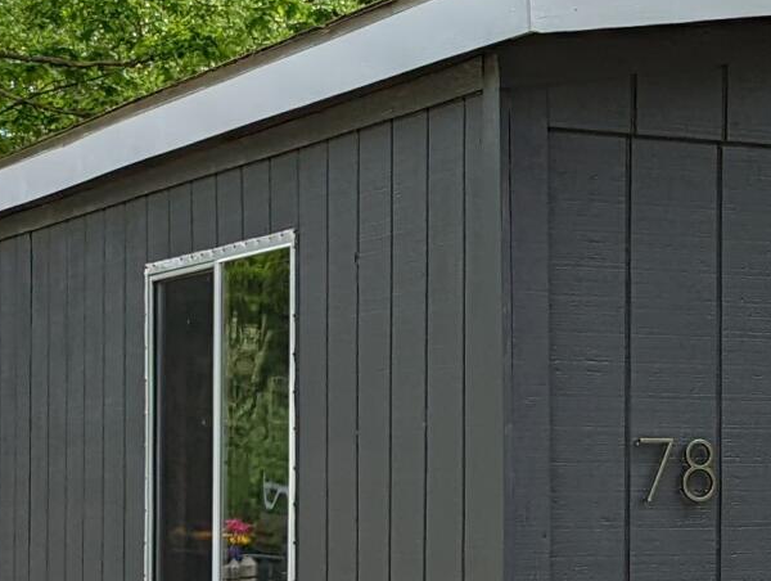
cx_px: 983
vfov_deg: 12.3
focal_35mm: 120
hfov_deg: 15.6
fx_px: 2677
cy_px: 490
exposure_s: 1/2020
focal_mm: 6.81
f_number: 1.85
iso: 38
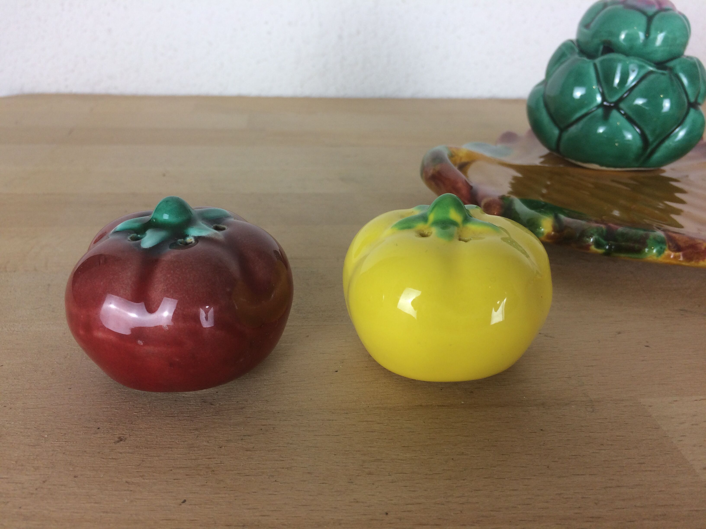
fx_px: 591
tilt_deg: -24.8
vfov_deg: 48.2
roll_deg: -2.3
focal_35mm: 29
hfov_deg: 61.7
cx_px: 353
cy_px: 264
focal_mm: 4.15
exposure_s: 1/50
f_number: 2.2
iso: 50
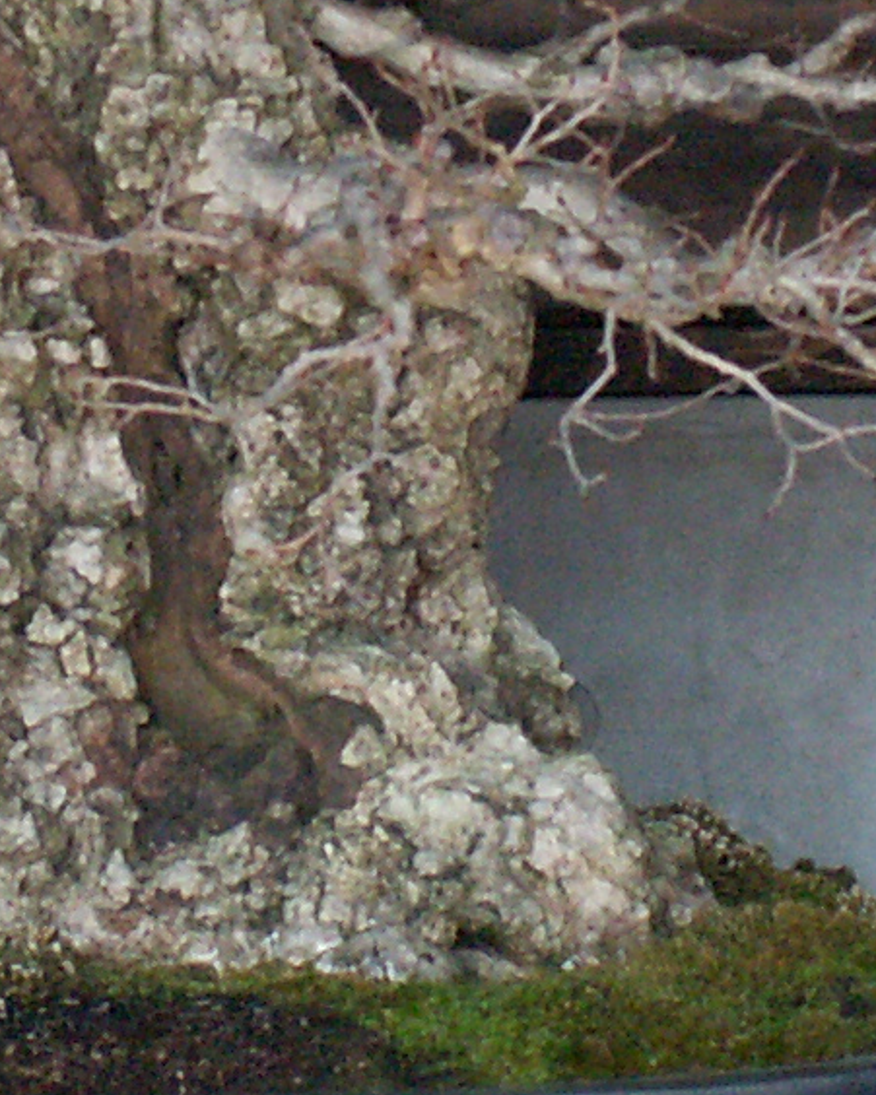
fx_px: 11929
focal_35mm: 368
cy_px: -151
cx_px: -14
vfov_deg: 5.2
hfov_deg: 4.2
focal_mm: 13.87
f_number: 3.5
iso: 100
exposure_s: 1/50
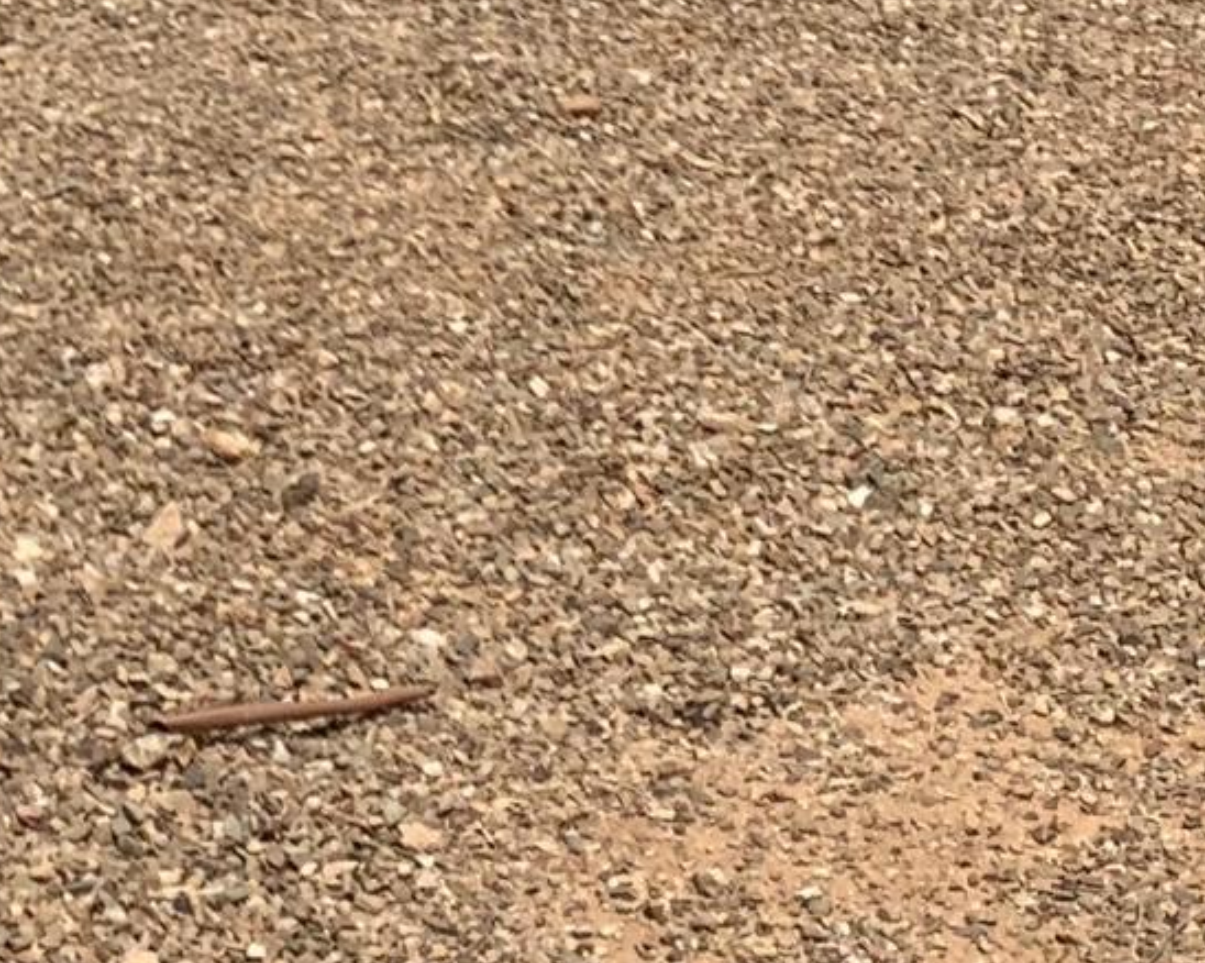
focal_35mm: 139
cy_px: -482
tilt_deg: -8.8
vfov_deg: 10.7
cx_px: -394
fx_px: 4955
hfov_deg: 13.3
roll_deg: +0.2
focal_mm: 4.25
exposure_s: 1/3289
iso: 25
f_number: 1.8
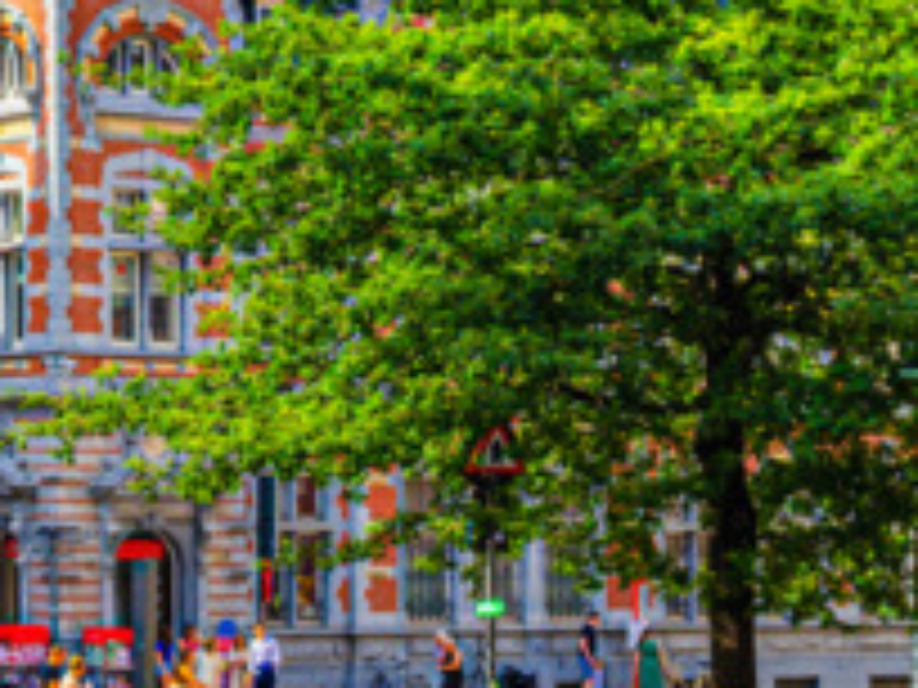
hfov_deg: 17.1
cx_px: 36
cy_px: -220
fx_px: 2997
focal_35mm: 113
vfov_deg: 12.7
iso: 100
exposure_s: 1/80
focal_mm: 22
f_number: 5.6
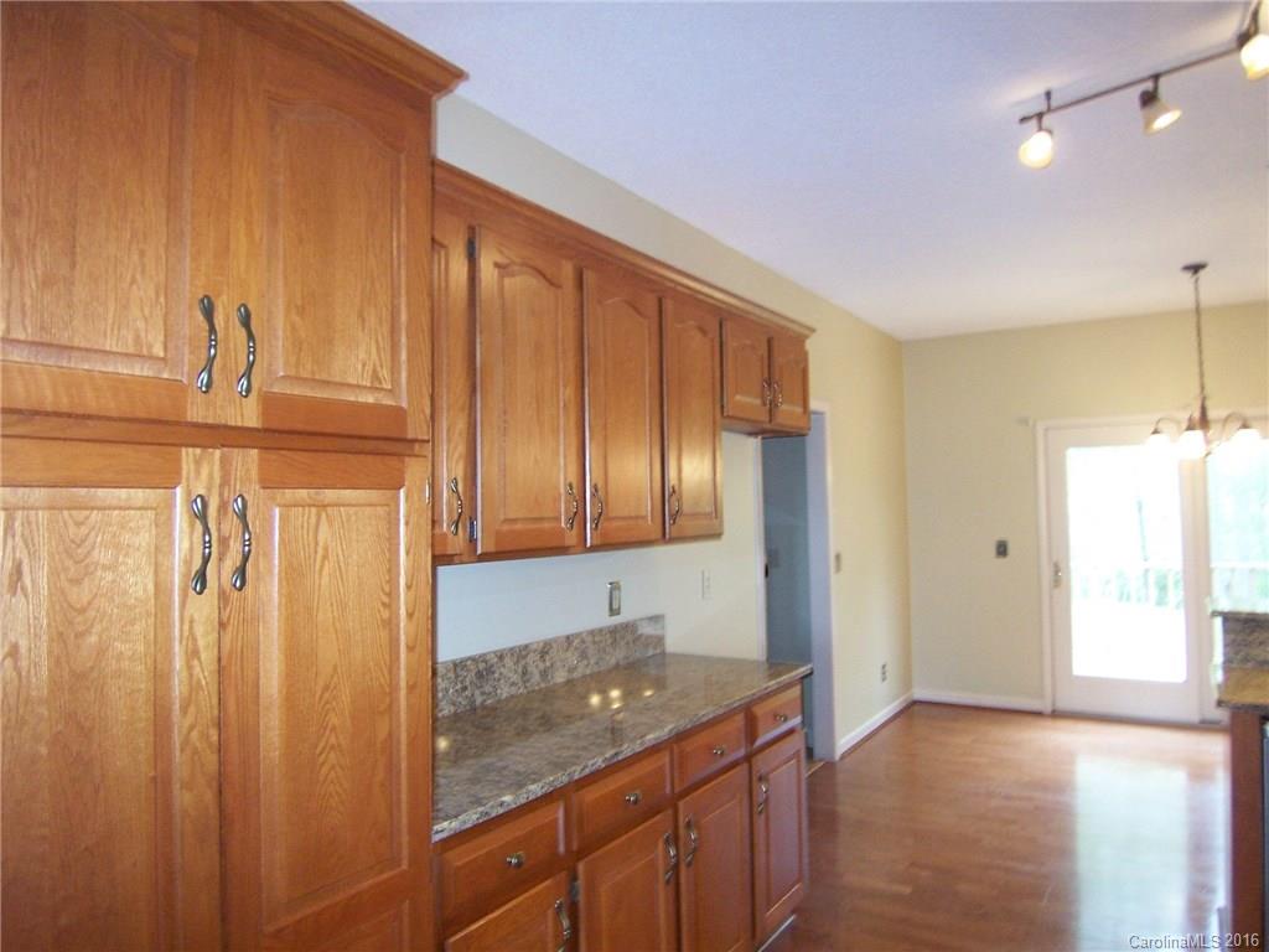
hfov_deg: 73.9
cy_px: 476
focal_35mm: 23
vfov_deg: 58.9
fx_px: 843
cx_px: 634
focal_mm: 3.8
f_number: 2.8
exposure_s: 1/30
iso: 200
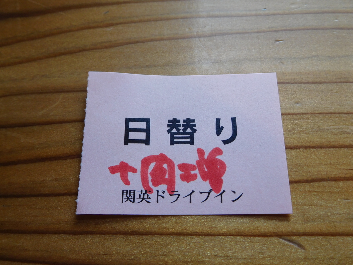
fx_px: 357
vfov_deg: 40.7
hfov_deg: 52.6
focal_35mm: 35
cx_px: 176
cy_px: 132
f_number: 3.8
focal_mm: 6.2
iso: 140
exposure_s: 1/30
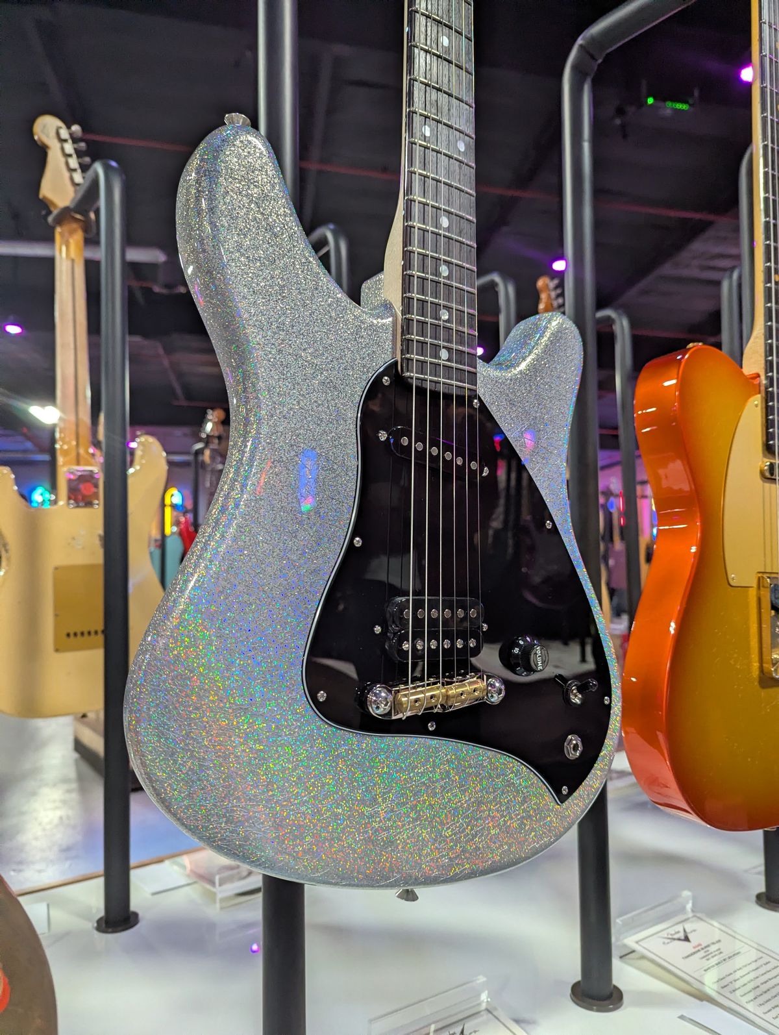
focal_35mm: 24
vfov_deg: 71.5
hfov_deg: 56.9
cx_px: 390
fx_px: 718
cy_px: 518
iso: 802
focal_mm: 6.81
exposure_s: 1/120
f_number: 1.85
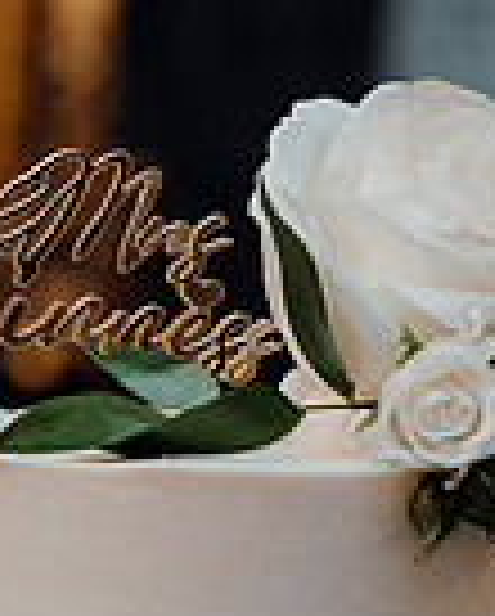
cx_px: 189
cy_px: 940
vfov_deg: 8.7
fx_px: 3928
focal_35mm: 215
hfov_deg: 7.2
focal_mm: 70
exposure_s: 1/160
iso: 2500
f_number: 3.5
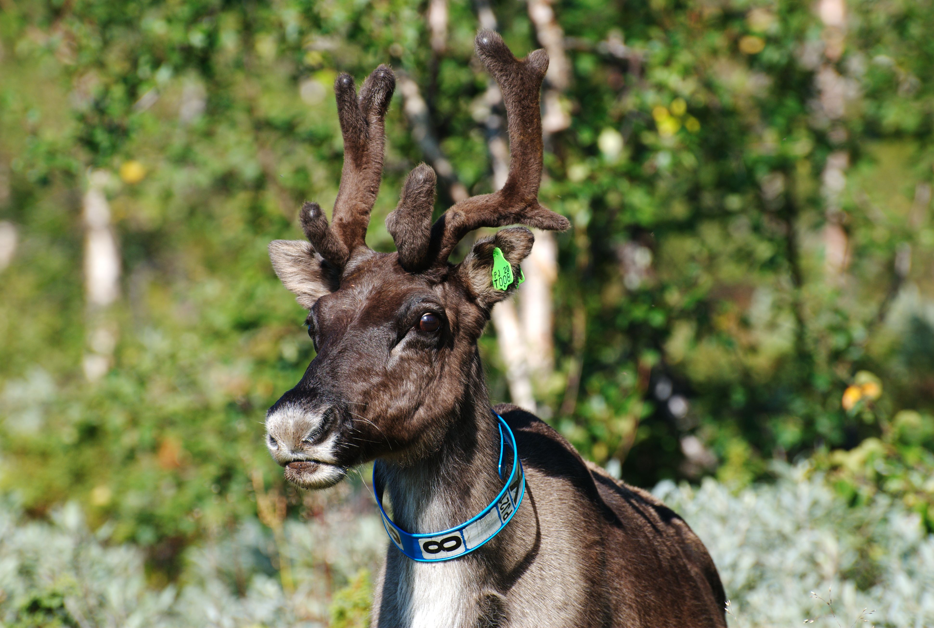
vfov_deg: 3.8
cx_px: 467
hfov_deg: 5.7
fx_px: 9363
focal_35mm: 360
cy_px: 314
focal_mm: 240
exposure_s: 1/160
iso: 100
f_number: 6.3
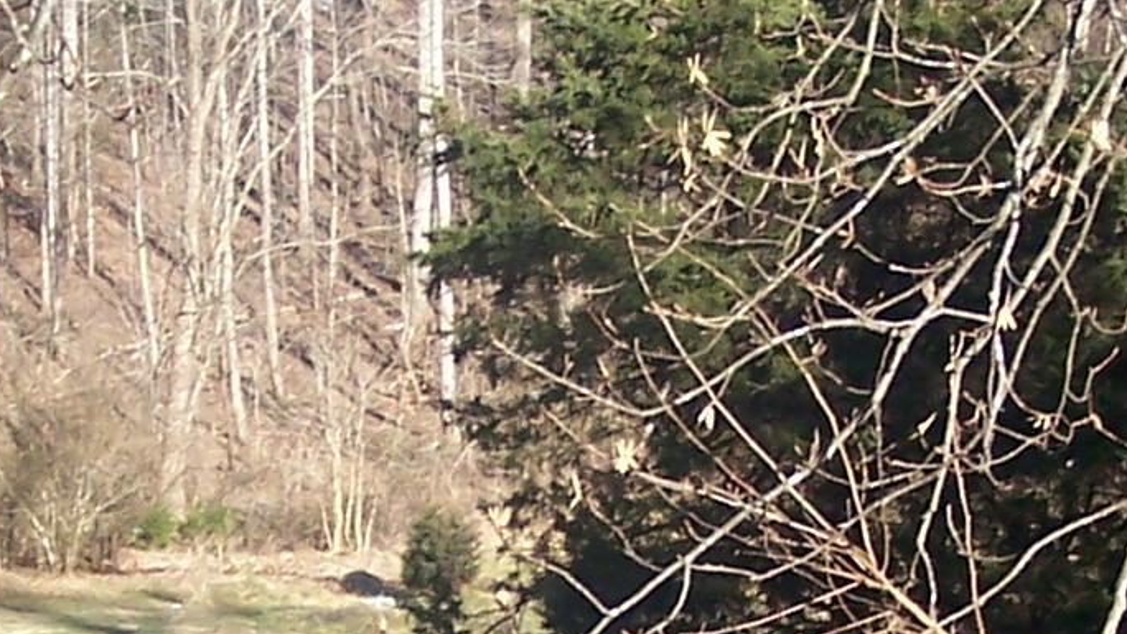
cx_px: 596
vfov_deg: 7.7
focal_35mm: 156
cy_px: 693
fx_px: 4663
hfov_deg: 13.8
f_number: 2.8
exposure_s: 1/400
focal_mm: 6.3
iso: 80
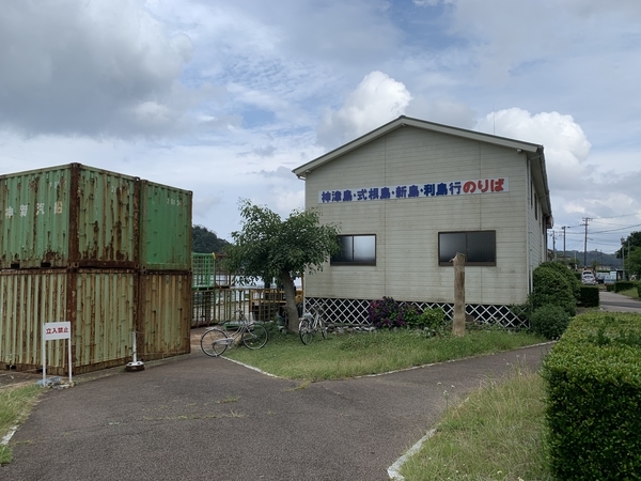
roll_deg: -1.0
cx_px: 320
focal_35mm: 26
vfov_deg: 53.1
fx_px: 481
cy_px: 240
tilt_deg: +4.8
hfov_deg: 67.3
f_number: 1.8
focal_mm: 4.25
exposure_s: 1/1427
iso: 25
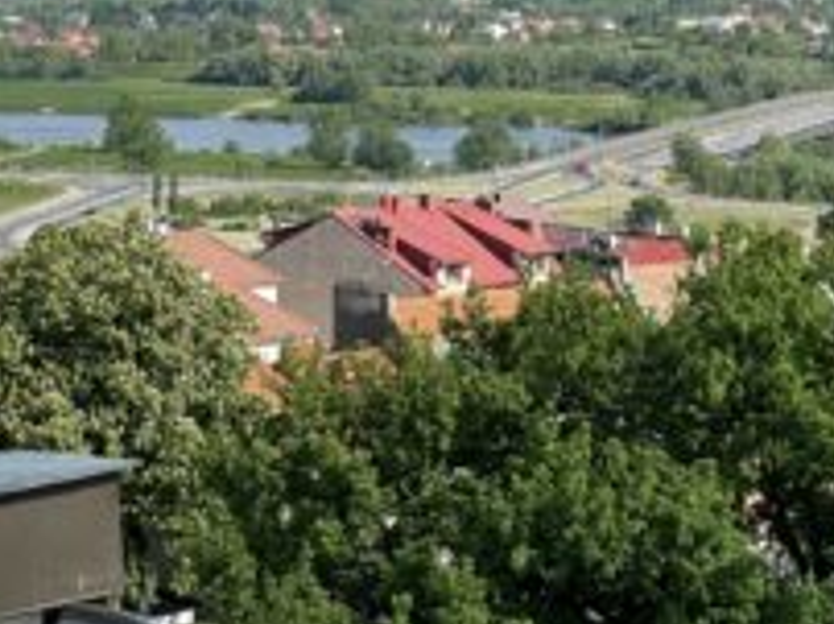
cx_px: 830
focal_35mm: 129
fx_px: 3104
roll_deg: -1.1
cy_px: -23
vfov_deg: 11.3
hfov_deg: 15.0
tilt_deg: -0.5
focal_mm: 6
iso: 25
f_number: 2
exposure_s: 1/1845
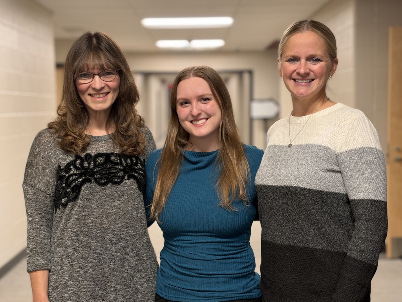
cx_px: 201
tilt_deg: -4.6
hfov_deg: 39.7
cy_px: 151
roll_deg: +1.1
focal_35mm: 48
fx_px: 557
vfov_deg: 30.3
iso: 125
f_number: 1.48
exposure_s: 1/40
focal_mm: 6.93
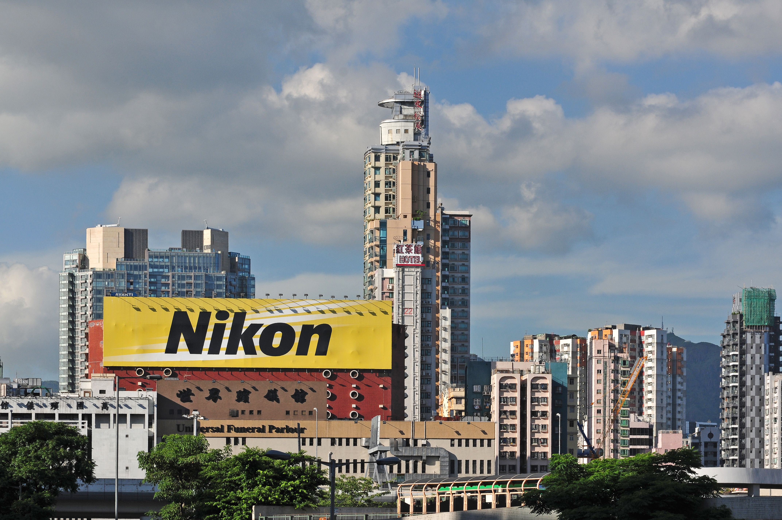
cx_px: 391
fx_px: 2278
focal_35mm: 105
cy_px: 260
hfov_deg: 19.5
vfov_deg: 13.0
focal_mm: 70
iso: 200
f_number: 10
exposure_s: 1/400
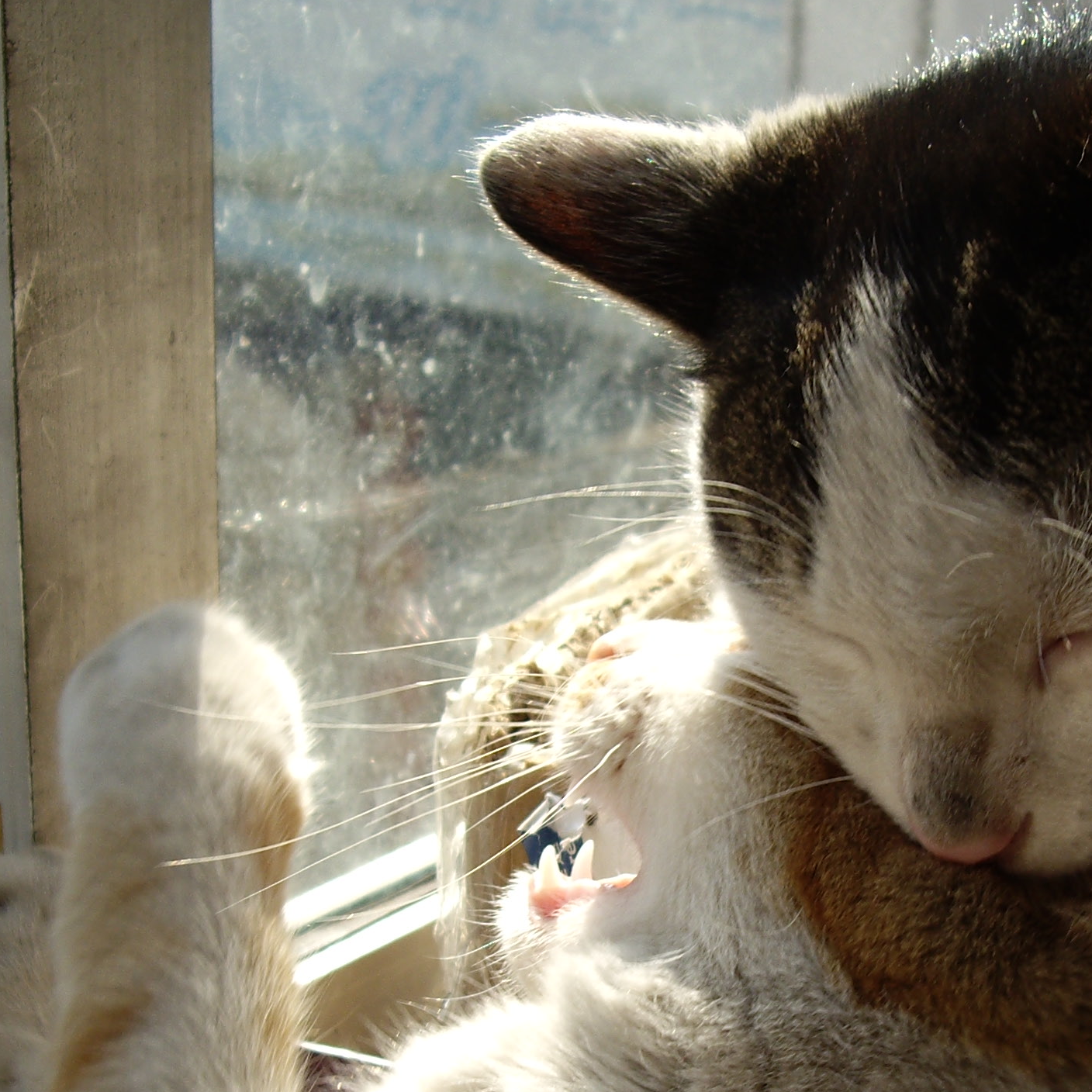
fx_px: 3105
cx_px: 729
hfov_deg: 19.9
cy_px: 914
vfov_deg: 19.7
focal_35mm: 87
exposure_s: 1/320
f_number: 2.8
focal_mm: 7.9
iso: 64
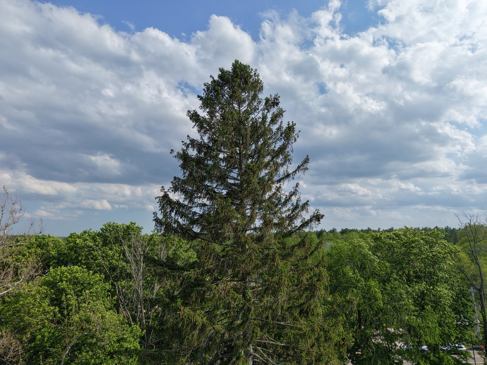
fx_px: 338
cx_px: 244
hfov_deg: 71.6
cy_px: 182
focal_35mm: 24
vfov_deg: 56.8
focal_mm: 8.67
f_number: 1.8
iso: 230
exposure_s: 1/8000
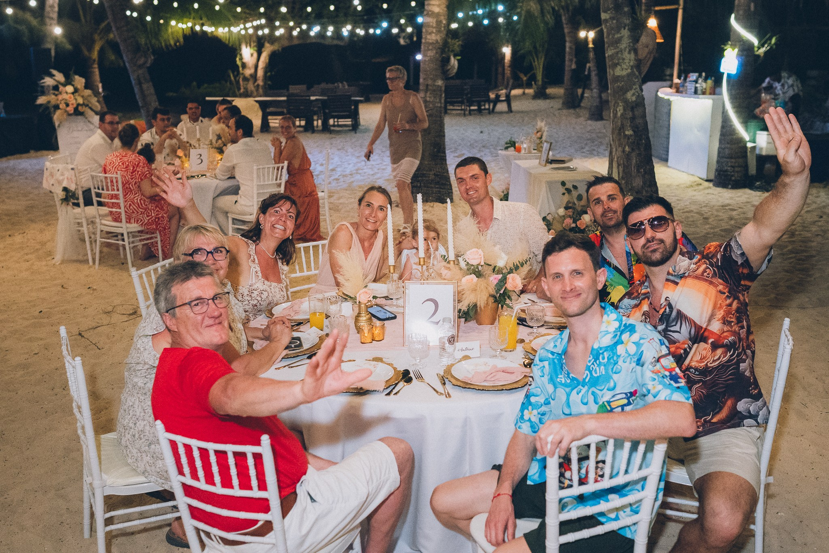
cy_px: 276
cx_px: 414
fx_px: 829
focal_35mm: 36
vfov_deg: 36.9
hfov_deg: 53.1
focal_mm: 24
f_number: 2.8
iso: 5000
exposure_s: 1/250
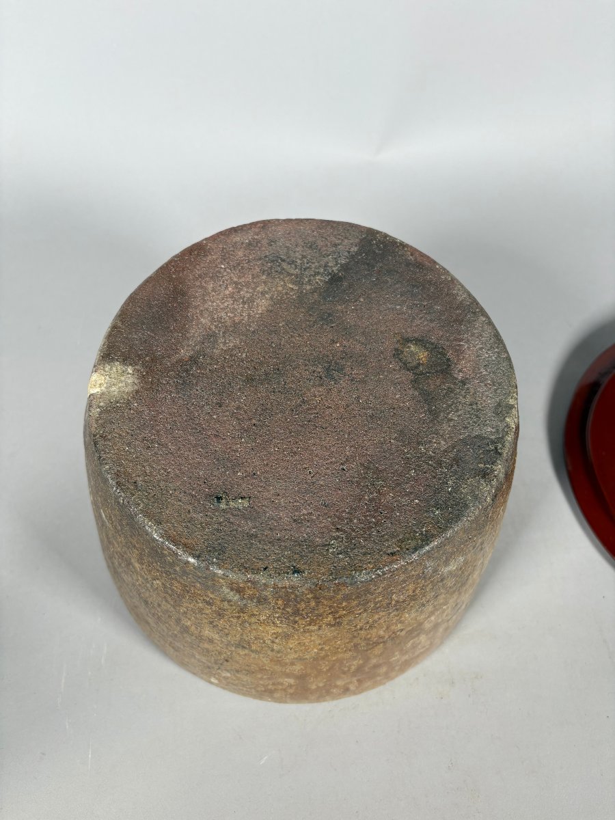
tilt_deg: -57.4
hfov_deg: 53.1
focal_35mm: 26
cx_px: 308
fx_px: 616
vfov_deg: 67.3
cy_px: 410
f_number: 1.6
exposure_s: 1/121
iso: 32
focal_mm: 5.96
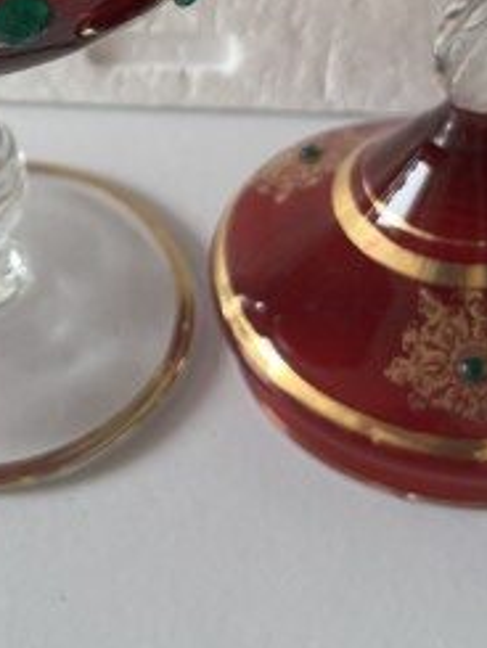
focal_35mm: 68
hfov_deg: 21.2
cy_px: 19
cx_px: 48
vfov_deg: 27.1
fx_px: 1274
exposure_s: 1/122
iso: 64
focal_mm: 5.1
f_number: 1.6
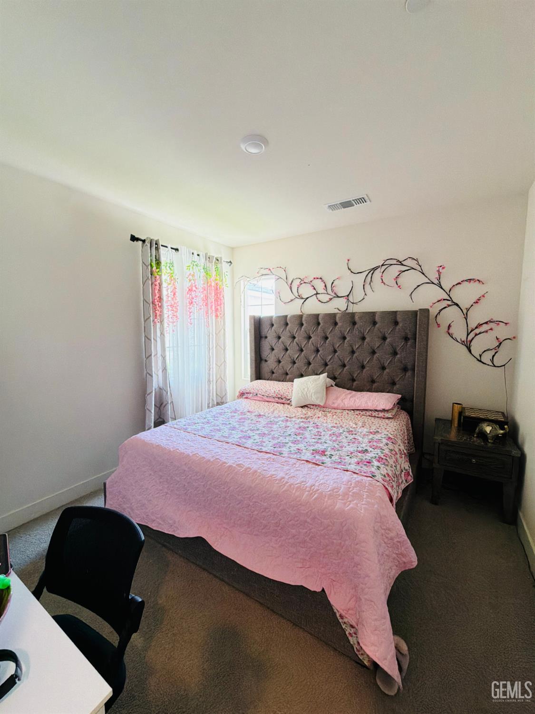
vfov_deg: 102.1
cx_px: 268
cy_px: 357
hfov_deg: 85.7
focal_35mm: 14
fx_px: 288
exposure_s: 1/60
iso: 250
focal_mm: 2.22
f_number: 2.2
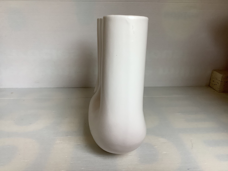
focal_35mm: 31
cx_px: 114
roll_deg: -0.4
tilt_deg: -17.0
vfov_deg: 45.4
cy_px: 86
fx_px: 204
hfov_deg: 58.4
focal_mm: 3.3
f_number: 2.4
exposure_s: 1/100
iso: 64
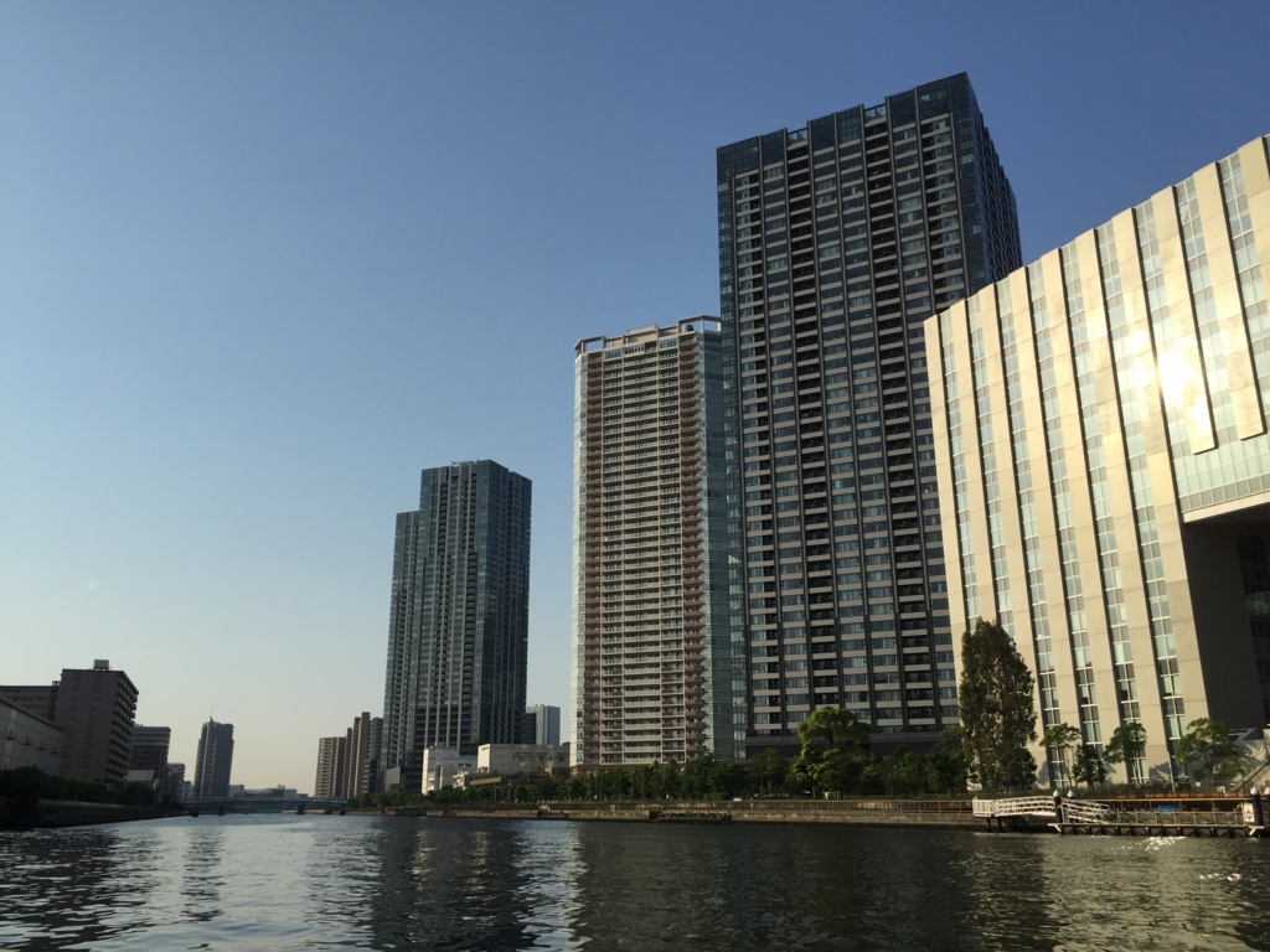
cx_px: 635
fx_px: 1064
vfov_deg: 48.2
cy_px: 476
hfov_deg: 61.7
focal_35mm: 29
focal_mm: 4.15
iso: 32
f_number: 2.2
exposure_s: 1/2326
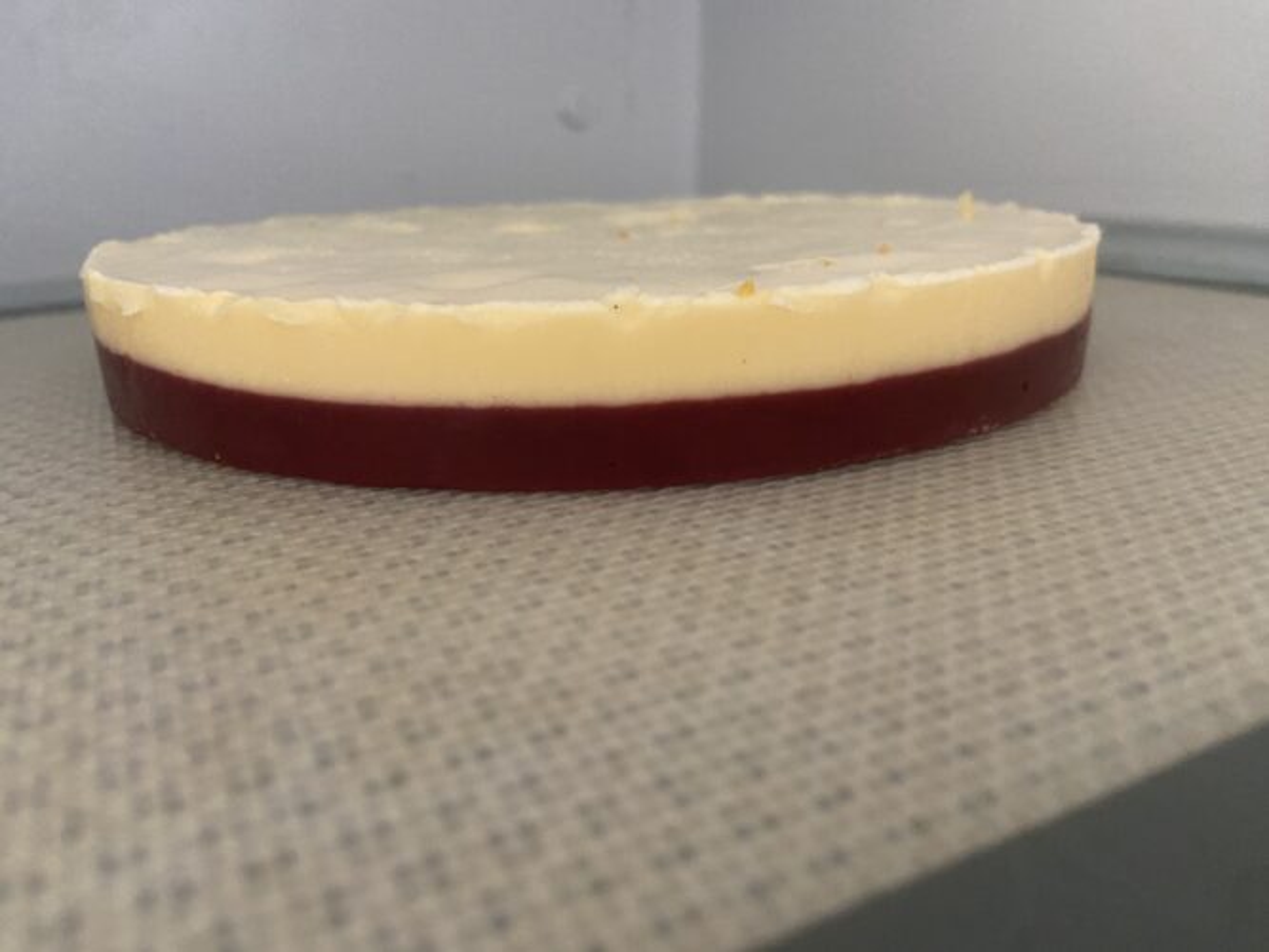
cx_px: 634
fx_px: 953
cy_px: 476
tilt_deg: -16.9
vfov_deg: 53.0
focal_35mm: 26
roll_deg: +0.7
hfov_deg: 67.3
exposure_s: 1/42
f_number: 1.8
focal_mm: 4.25
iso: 500
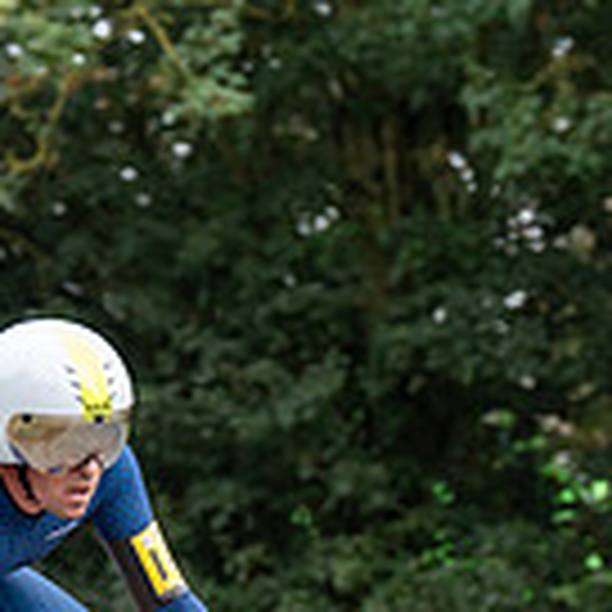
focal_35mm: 369
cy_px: 619
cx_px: 117
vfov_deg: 4.7
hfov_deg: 4.7
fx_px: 7381
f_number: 4
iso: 1000
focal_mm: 102
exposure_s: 1/1000
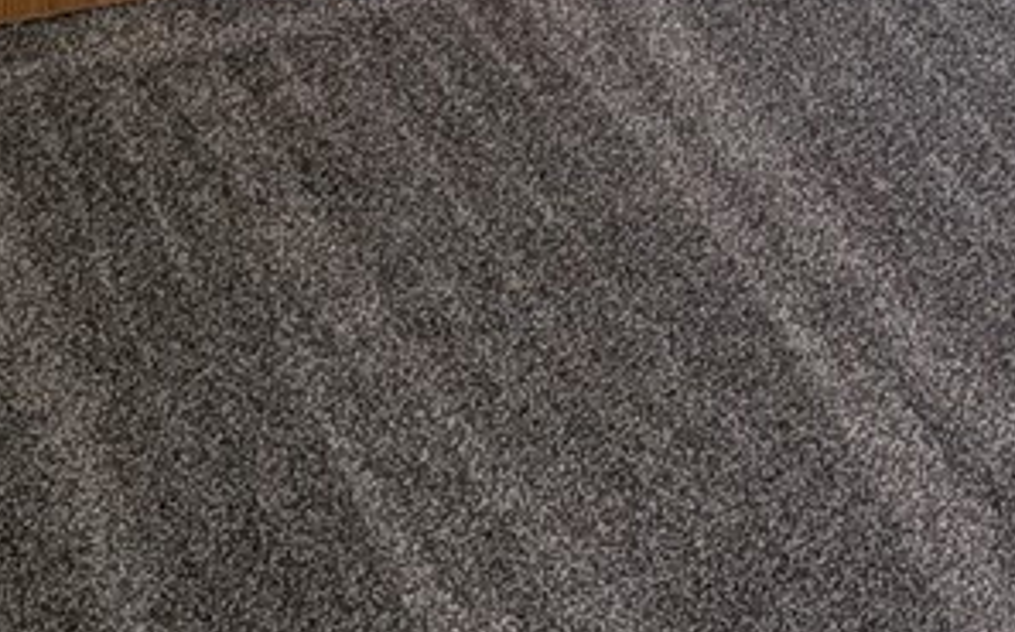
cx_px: 485
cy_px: -1167
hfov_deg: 15.3
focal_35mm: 137
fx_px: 3786
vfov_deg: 8.3
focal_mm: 6.9
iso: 119
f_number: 1.68
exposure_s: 1/70.3
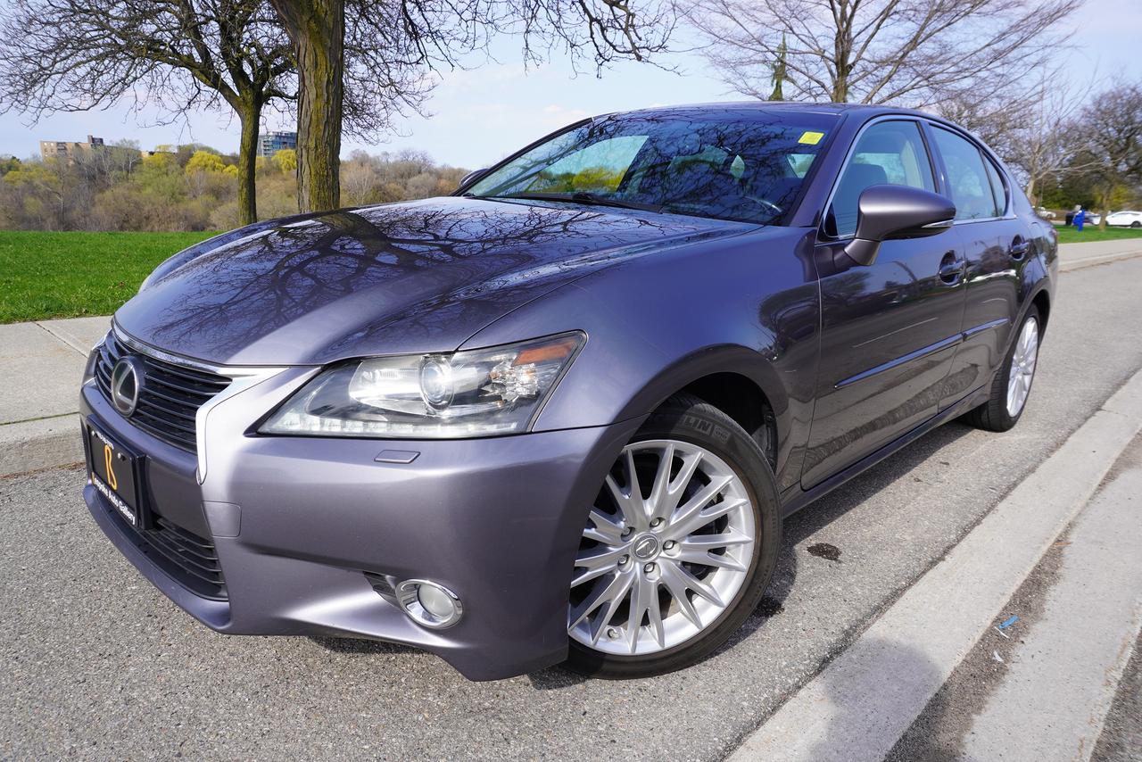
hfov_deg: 73.7
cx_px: 571
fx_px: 761
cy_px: 381
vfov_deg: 53.2
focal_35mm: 24
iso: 100
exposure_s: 1/125
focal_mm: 16
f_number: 9
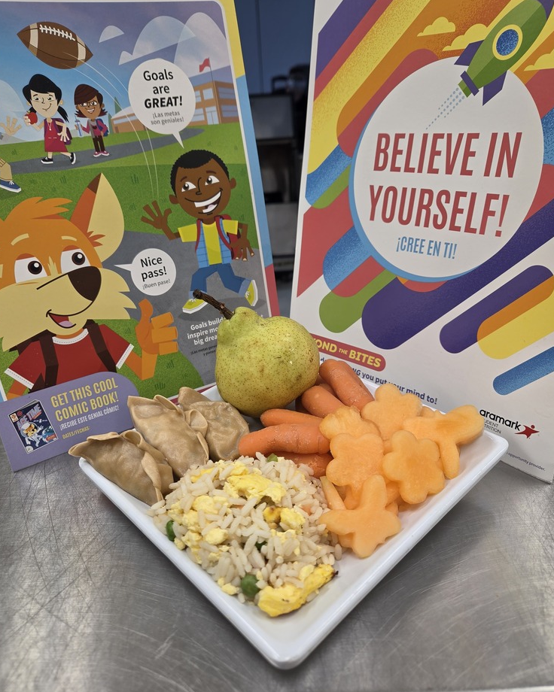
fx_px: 512
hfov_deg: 56.8
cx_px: 267
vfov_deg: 68.0
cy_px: 372
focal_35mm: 25
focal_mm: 5.4
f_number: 1.8
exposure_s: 1/61
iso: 50
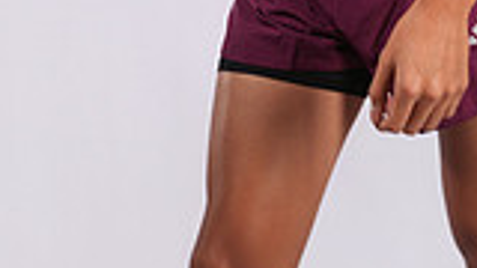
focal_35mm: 127
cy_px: -381
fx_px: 1606
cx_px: 194
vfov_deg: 8.7
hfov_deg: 16.9
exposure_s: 1/125
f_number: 5.6
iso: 160
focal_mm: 43
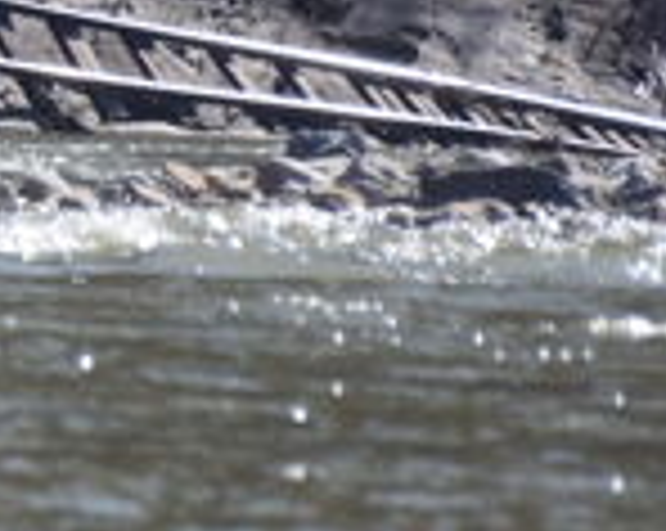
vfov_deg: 1.9
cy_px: -389
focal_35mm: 799
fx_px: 15719
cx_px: -914
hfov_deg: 2.4
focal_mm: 105
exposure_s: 1/1600
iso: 400
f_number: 5.6
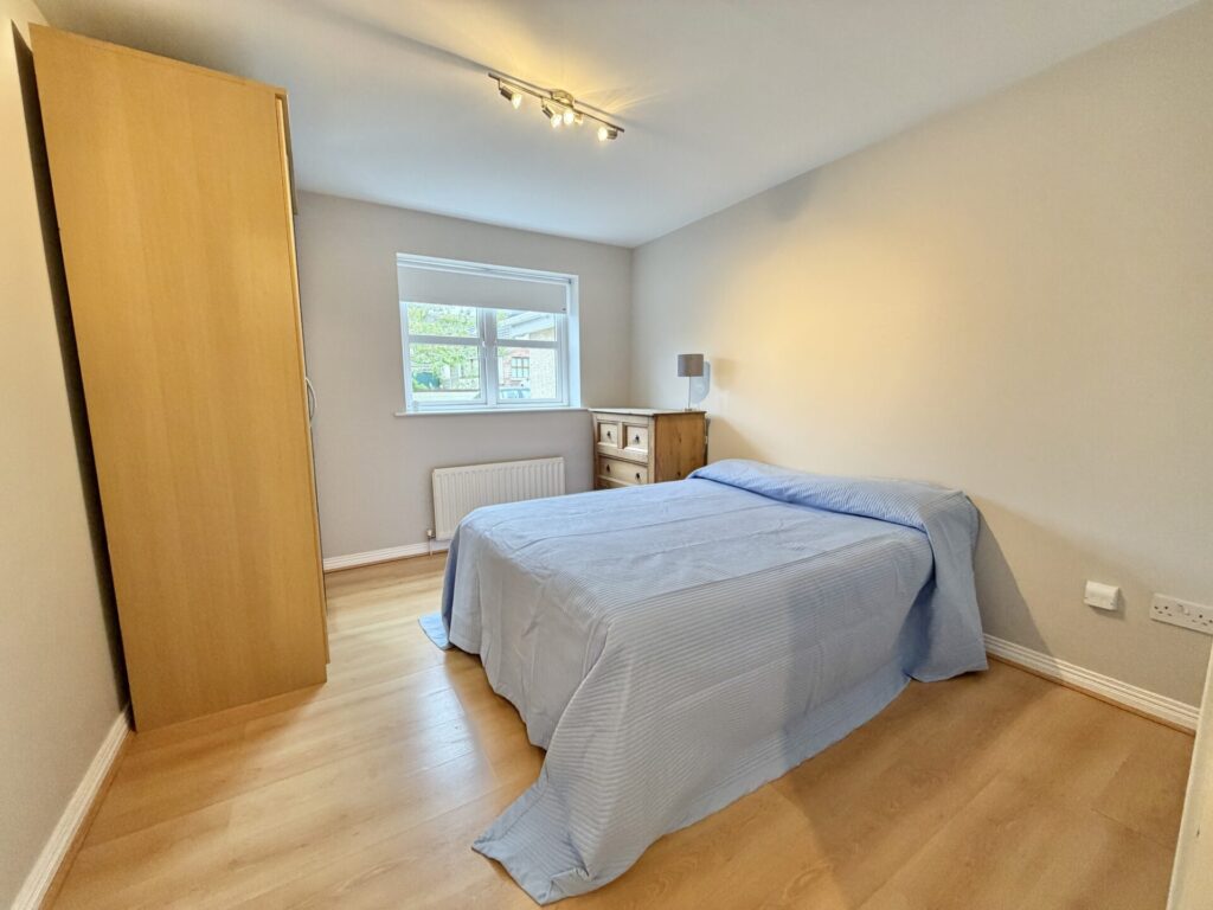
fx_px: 491
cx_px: 606
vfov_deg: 85.7
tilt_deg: -8.2
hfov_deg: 102.1
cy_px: 455
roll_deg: +0.7
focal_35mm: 14
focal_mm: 2.22
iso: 250
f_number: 2.2
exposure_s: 1/100
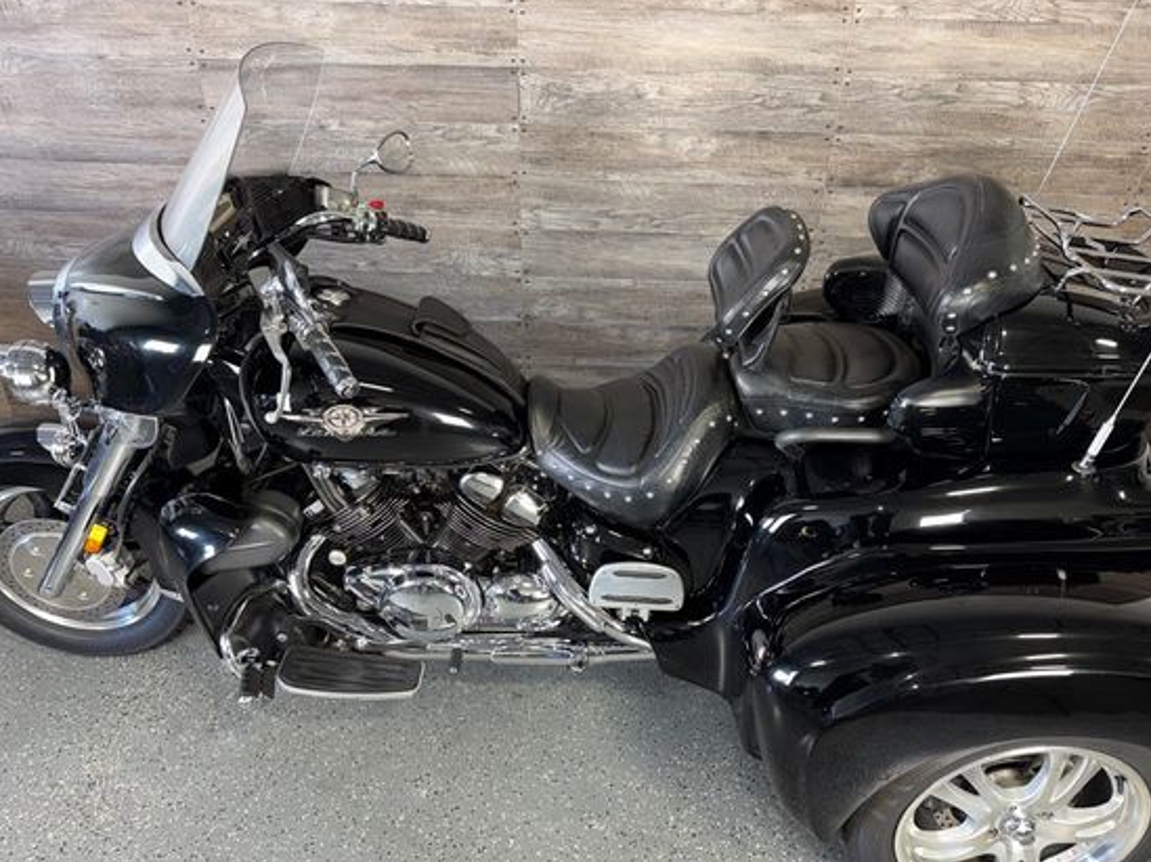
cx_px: 587
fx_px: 930
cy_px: 493
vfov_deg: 49.5
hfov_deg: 63.5
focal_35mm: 28
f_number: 1.78
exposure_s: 1/16
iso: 80
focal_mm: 6.76
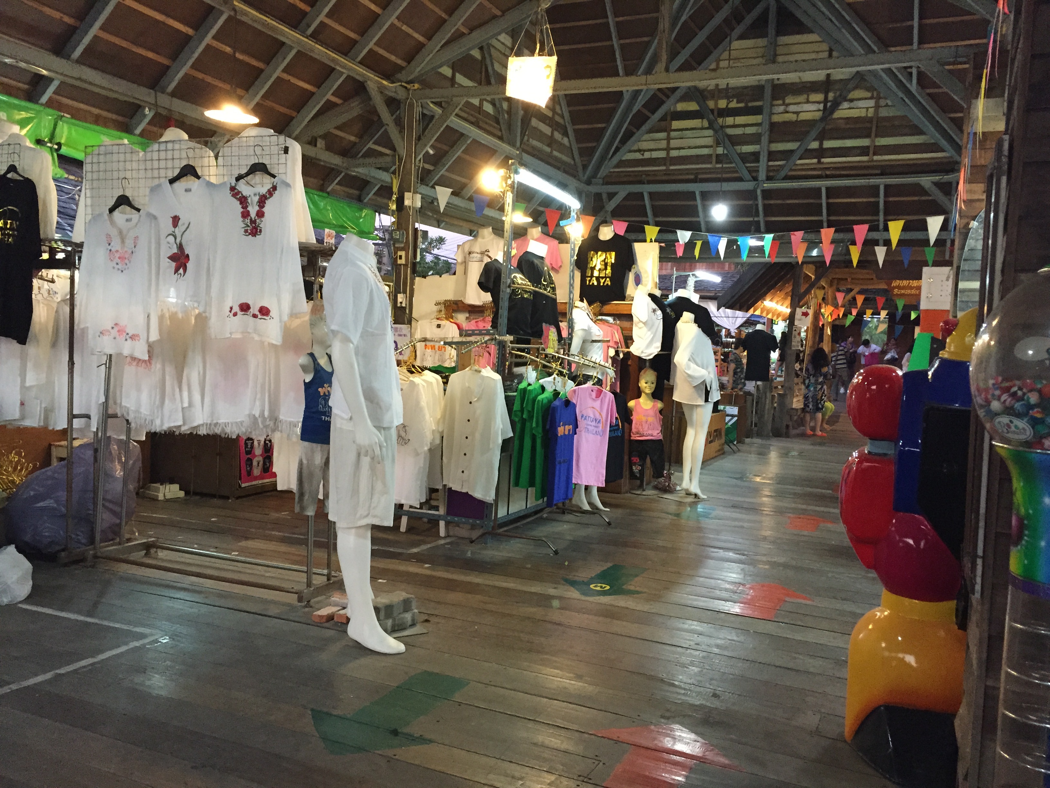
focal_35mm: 29
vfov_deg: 48.2
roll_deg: -3.8
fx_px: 880
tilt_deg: -2.9
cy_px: 394
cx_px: 525
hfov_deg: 61.7
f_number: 2.2
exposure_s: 1/30
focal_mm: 4.15
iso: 250
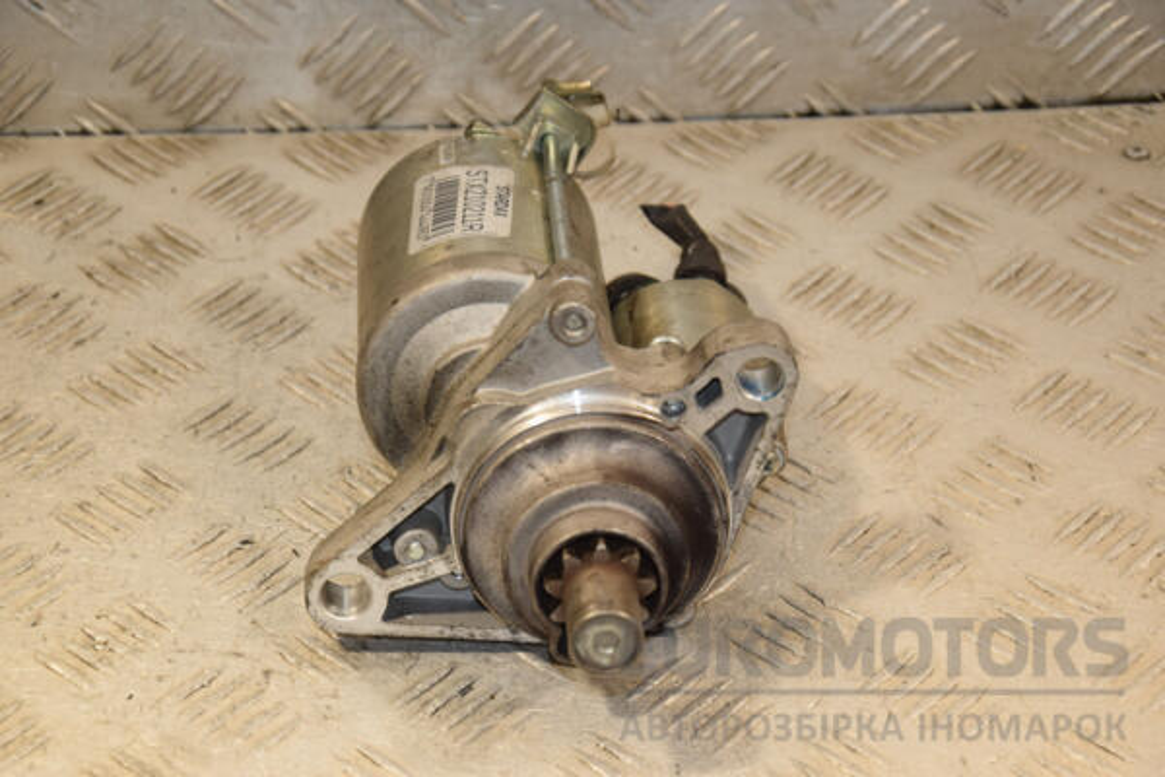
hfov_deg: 19.5
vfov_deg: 13.0
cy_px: 388
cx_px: 582
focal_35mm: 105
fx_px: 3398
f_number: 6.3
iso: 800
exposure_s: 1/200
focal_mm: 70
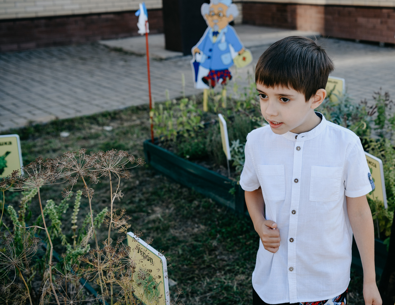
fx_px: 567
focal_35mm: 49
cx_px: 292
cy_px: 111
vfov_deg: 30.0
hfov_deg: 37.6
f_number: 4
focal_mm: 35
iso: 160
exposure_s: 1/400
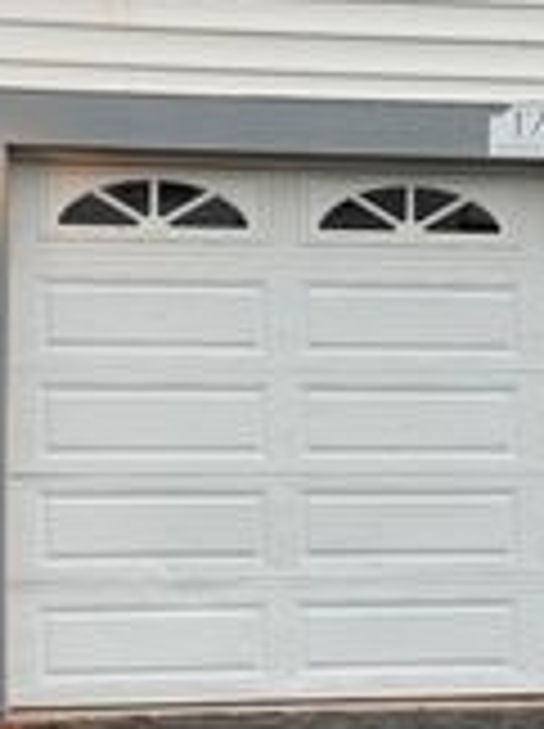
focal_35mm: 99
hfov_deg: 14.8
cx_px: 139
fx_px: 2080
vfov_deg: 19.9
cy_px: 376
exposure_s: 1/120
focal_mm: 6.76
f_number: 1.78
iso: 64
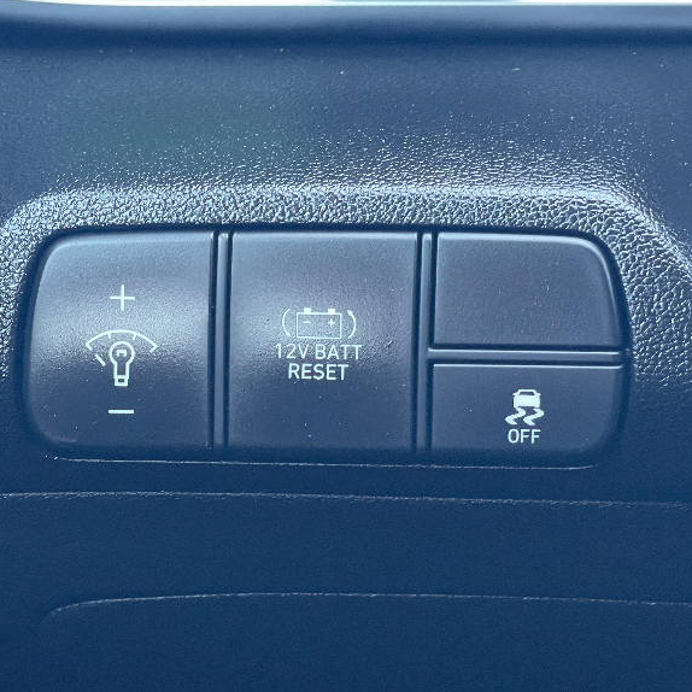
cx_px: 281
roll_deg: -1.7
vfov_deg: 21.1
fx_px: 1855
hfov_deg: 21.1
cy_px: 383
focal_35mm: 82
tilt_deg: -15.8
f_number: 2
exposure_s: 1/60
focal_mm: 6
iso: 250
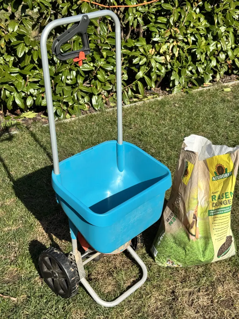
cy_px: 160
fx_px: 442
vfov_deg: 39.7
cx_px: 120
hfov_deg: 30.3
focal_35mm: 48
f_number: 1.78
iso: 64
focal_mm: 6.76
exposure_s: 1/4608
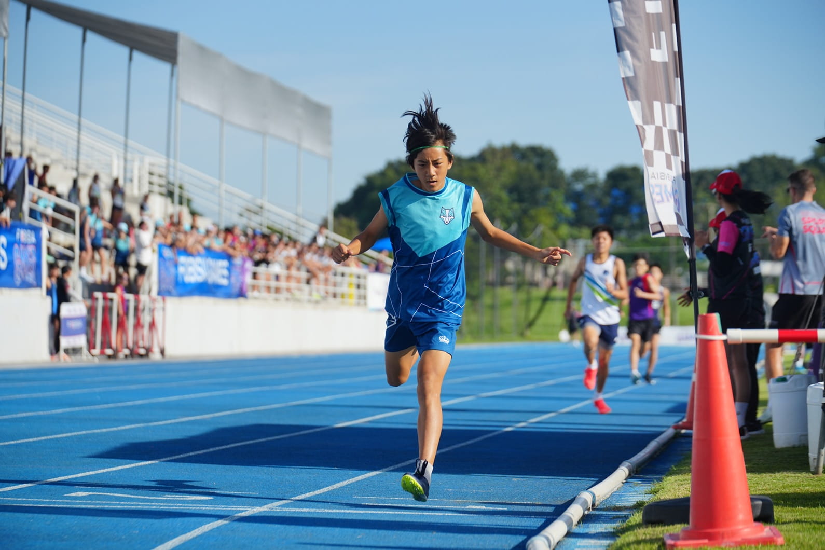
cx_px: 412
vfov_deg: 10.9
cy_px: 275
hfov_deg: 16.3
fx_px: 2887
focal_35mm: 126
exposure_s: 1/3200
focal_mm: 126
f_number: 4
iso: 250
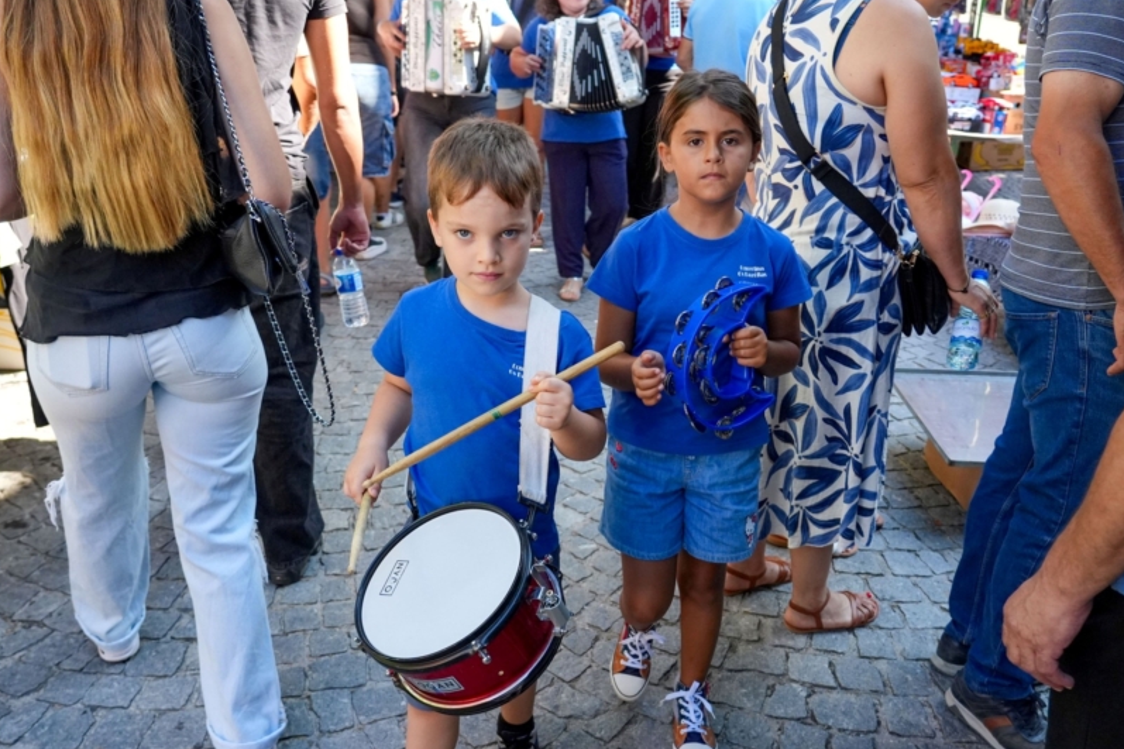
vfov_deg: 42.1
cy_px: 449
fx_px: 968
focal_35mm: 31
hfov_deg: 60.3
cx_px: 573
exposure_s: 1/1600
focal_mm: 24
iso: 3200
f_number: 4
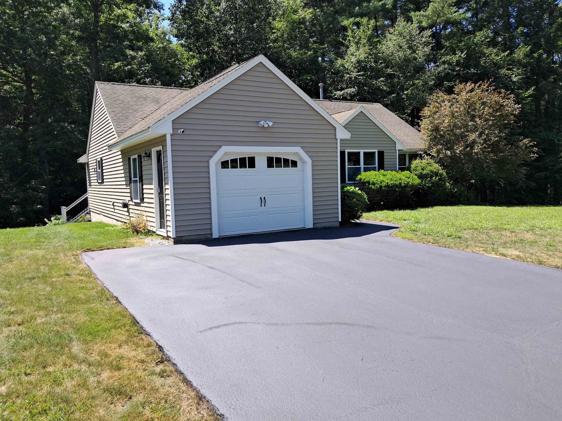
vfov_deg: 51.4
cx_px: 281
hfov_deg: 65.3
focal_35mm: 27
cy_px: 210
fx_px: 438
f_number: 1.8
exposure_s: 1/252
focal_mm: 4
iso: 50
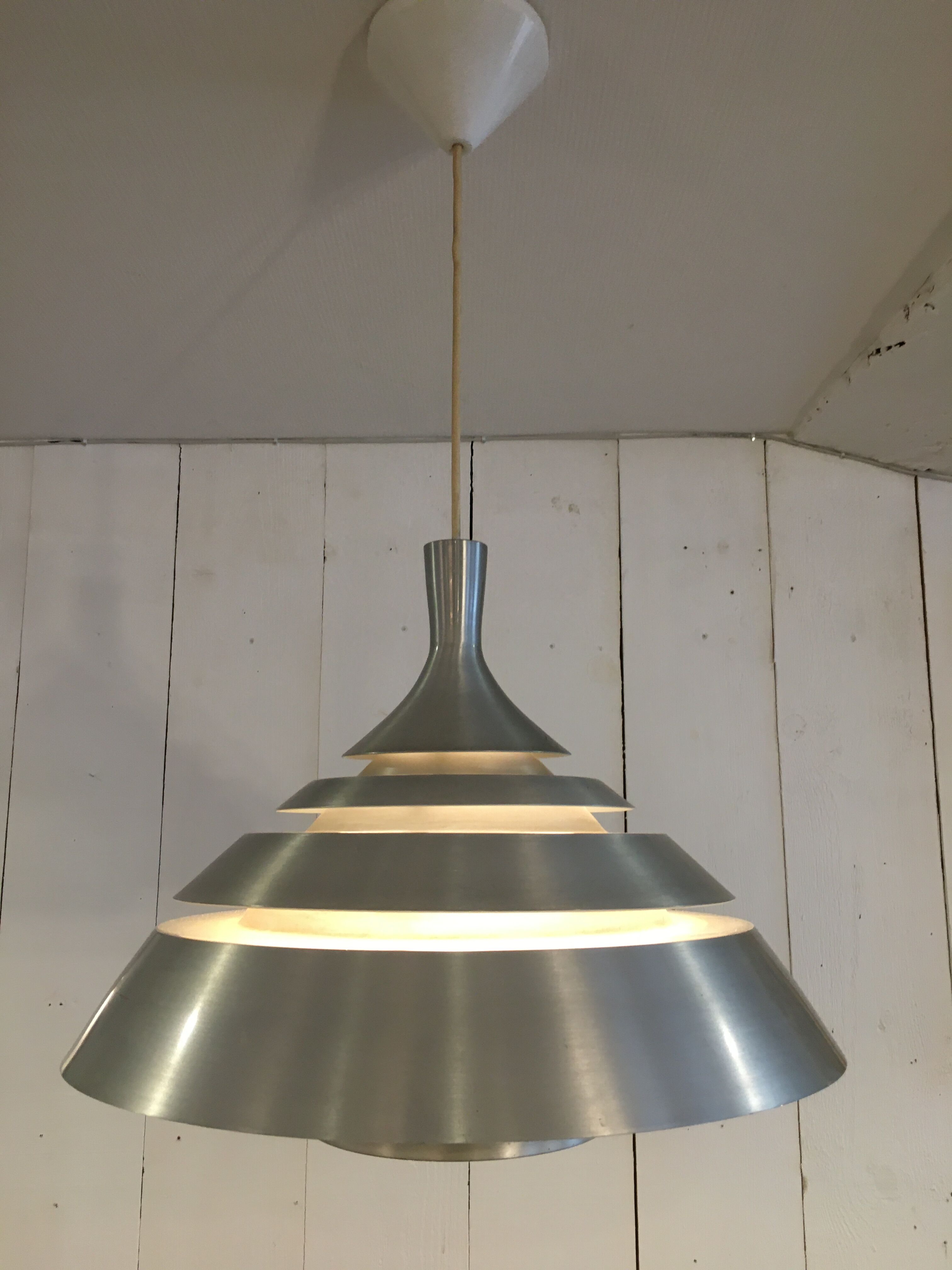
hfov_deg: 48.2
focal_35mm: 29
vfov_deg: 61.7
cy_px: 635
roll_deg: +0.4
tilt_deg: +9.5
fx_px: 1063
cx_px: 476
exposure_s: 1/33
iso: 100
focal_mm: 4.15
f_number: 2.2
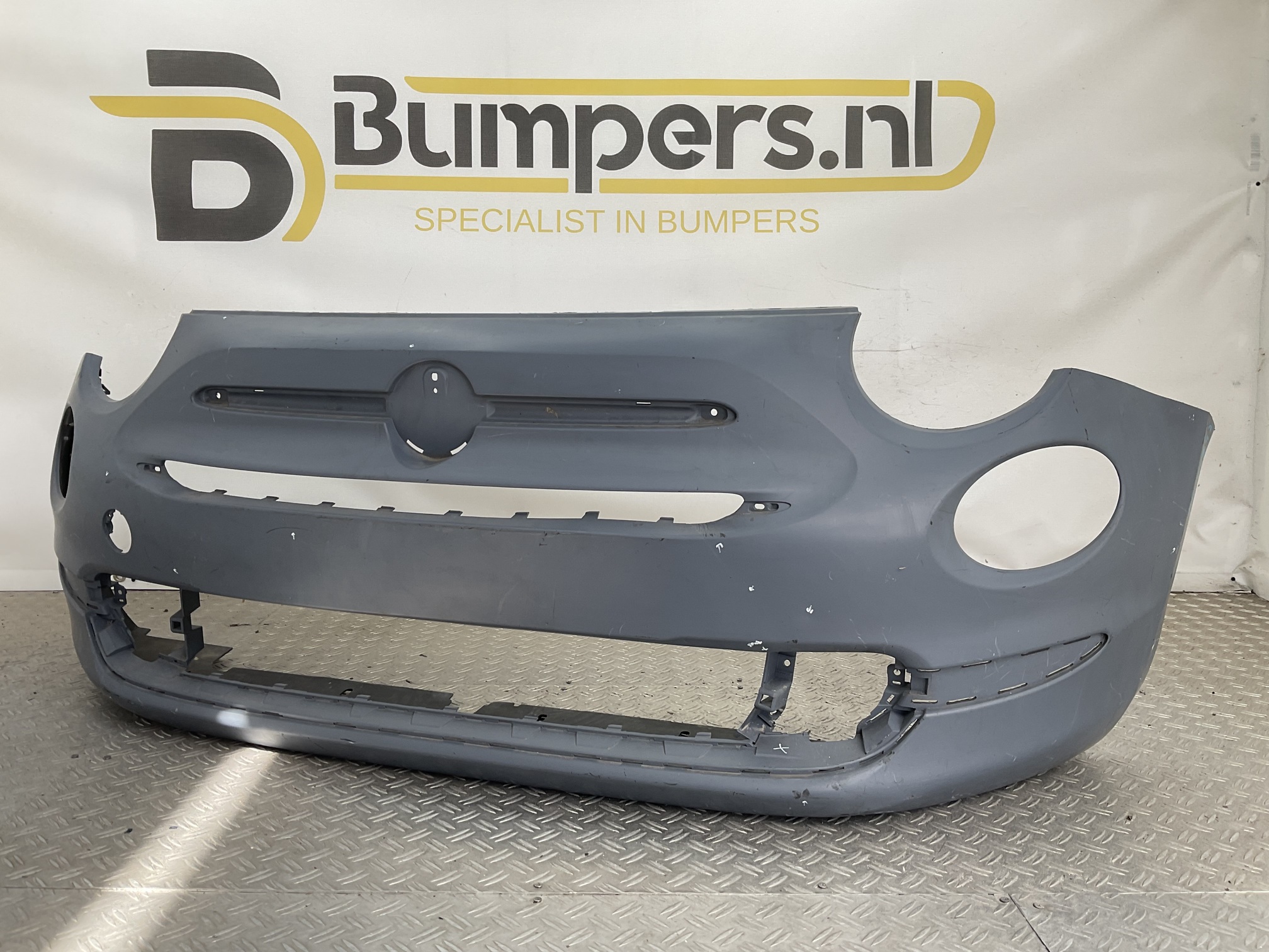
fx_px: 1063
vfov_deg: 48.2
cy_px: 476
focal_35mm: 29
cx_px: 634
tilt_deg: -8.4
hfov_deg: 61.7
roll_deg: -1.9
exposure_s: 1/144
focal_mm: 3
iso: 16
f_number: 1.8
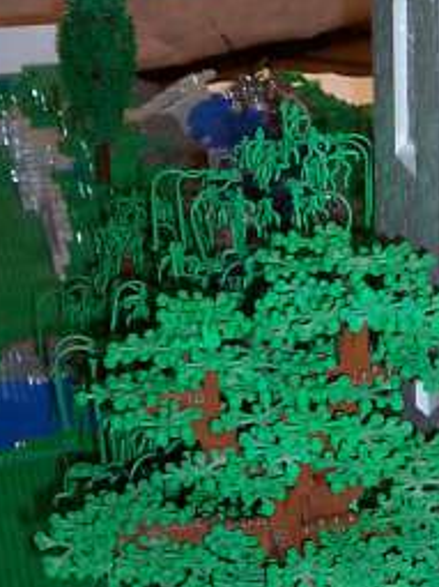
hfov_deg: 12.4
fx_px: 1997
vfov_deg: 16.0
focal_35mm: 118
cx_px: 444
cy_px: -116
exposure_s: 1/60
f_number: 2.8
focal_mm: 5.6
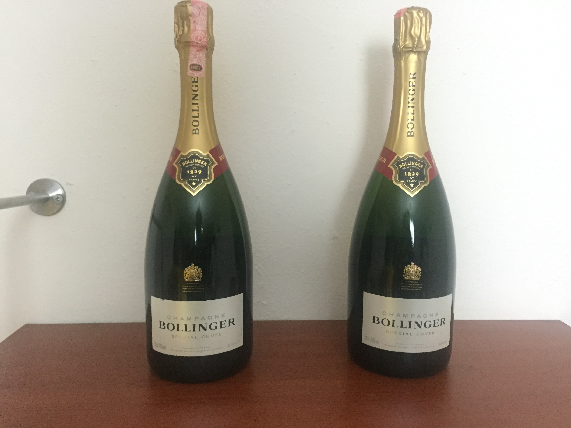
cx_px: 286
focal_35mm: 29
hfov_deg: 61.7
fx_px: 478
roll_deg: -1.9
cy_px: 214
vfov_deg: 48.2
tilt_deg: -7.6
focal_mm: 4.15
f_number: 2.2
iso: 320
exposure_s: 1/17
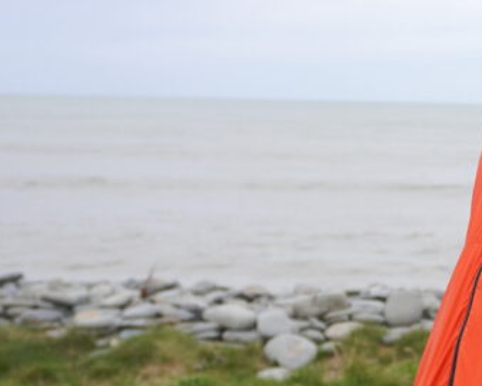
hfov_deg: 18.4
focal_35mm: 98
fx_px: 1405
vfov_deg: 15.6
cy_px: 111
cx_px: 594
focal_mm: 23
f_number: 4.5
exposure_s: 1/320
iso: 100
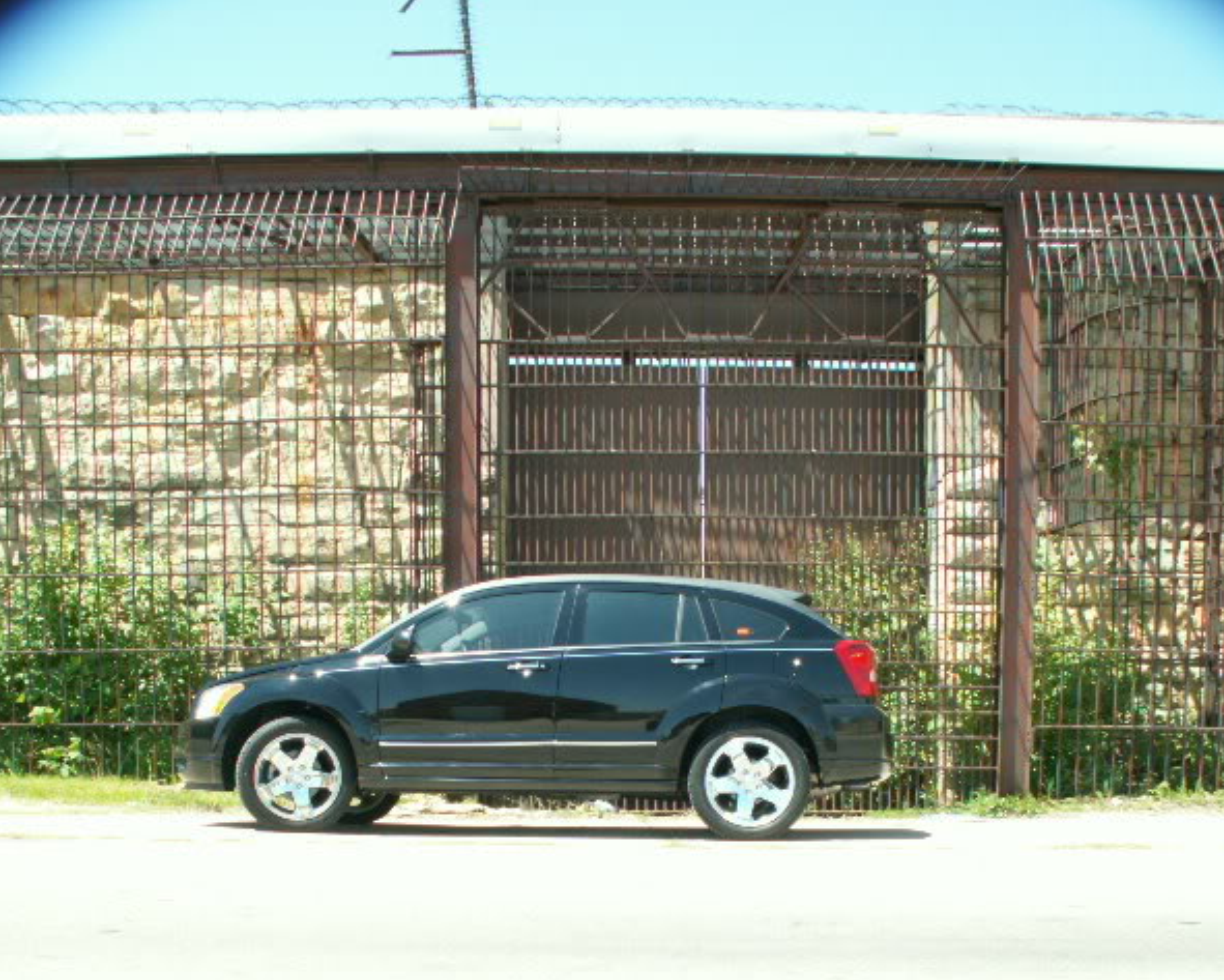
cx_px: 588
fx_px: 1341
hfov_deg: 49.1
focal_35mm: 37
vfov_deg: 40.1
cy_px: 491
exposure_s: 1/100
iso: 50
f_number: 5
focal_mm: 5.86
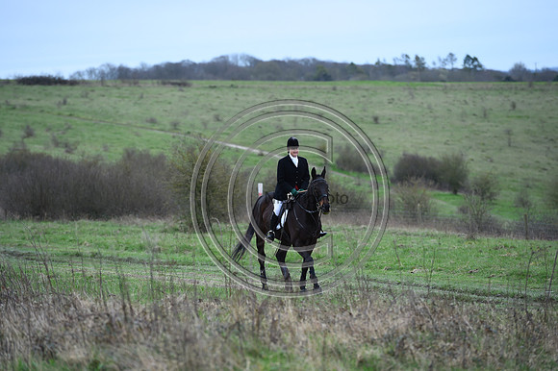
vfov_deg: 6.9
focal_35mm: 200
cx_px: 279
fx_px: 3098
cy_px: 186
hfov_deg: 10.3
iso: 320
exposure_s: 1/800
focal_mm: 200
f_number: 4.5
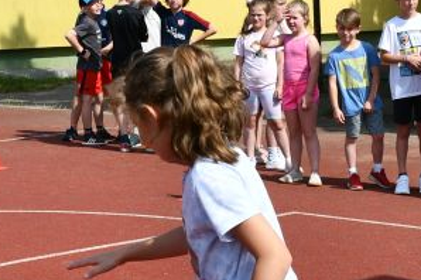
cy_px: 126
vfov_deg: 11.3
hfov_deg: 16.9
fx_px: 1413
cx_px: 194
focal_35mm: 121
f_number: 8
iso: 100
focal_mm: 20
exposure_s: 1/250
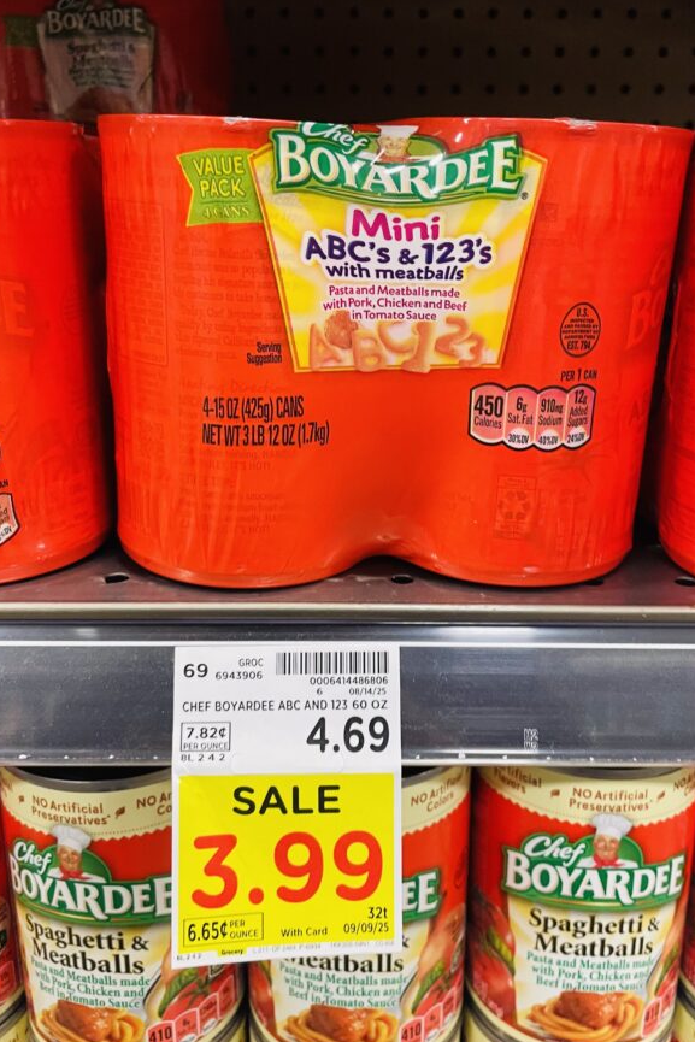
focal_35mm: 32
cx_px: 353
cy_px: 518
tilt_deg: -20.4
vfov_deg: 58.7
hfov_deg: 41.1
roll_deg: -0.4
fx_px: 926
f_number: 1.6
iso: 200
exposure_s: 1/42
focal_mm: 4.2
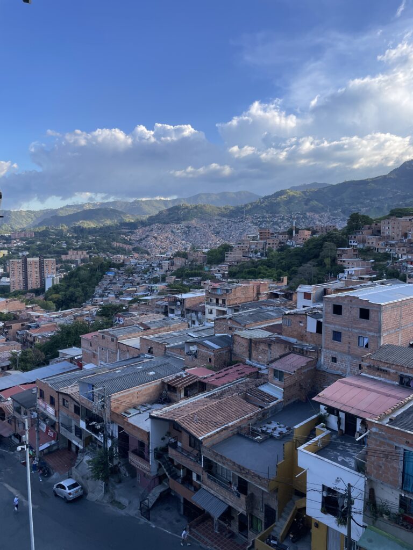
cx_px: 206
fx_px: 414
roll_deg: +0.4
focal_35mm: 26
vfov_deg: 67.3
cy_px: 275
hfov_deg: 53.1
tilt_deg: -4.7
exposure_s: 1/988
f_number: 1.6
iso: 32
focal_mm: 4.2
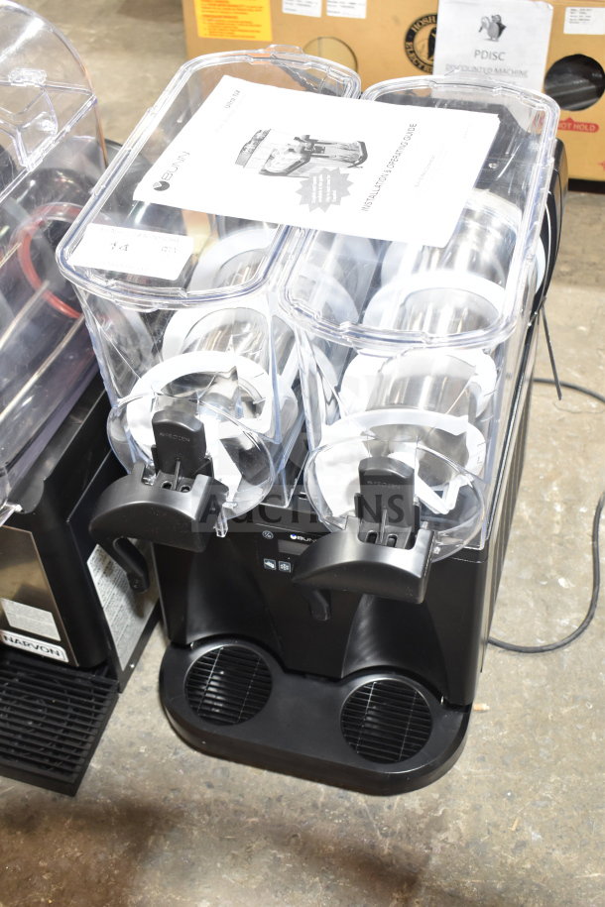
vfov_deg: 46.4
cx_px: 302
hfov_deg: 31.9
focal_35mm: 42
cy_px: 454
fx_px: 1059
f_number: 4.2
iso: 1000
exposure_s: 1/50
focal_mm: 28
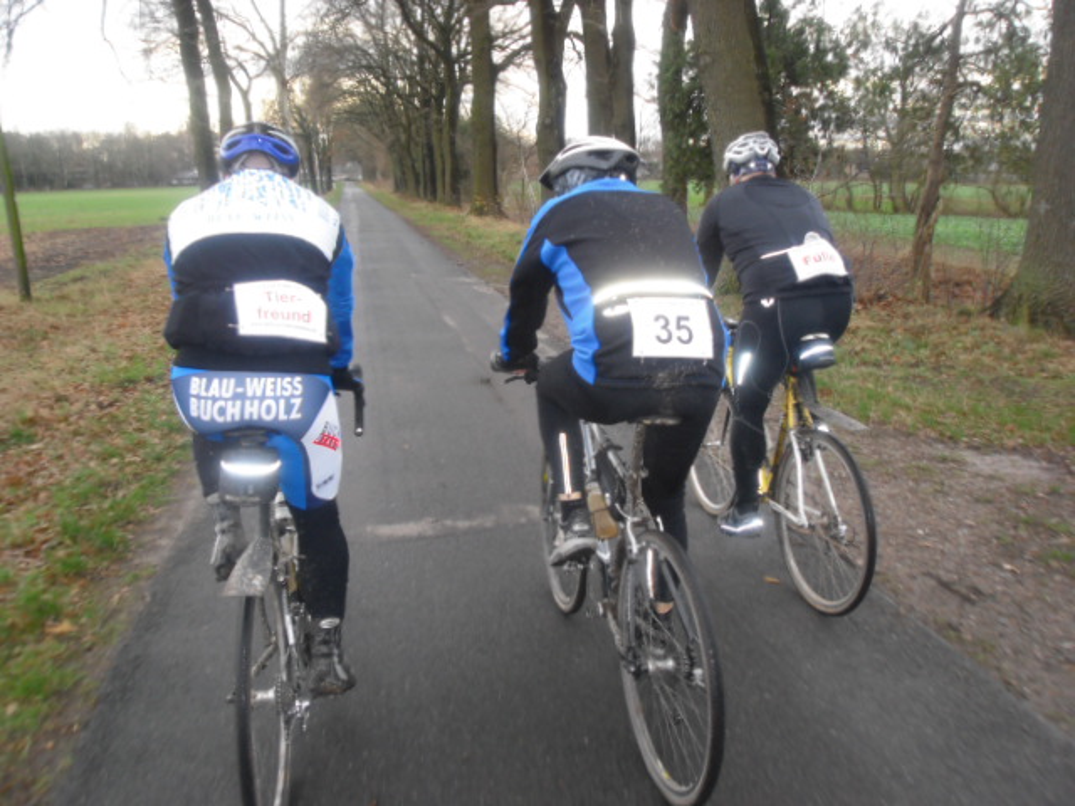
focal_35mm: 28
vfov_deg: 49.7
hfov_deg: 63.4
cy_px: 403
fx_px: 870
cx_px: 538
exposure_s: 1/250
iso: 200
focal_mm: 4.65
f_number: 2.6
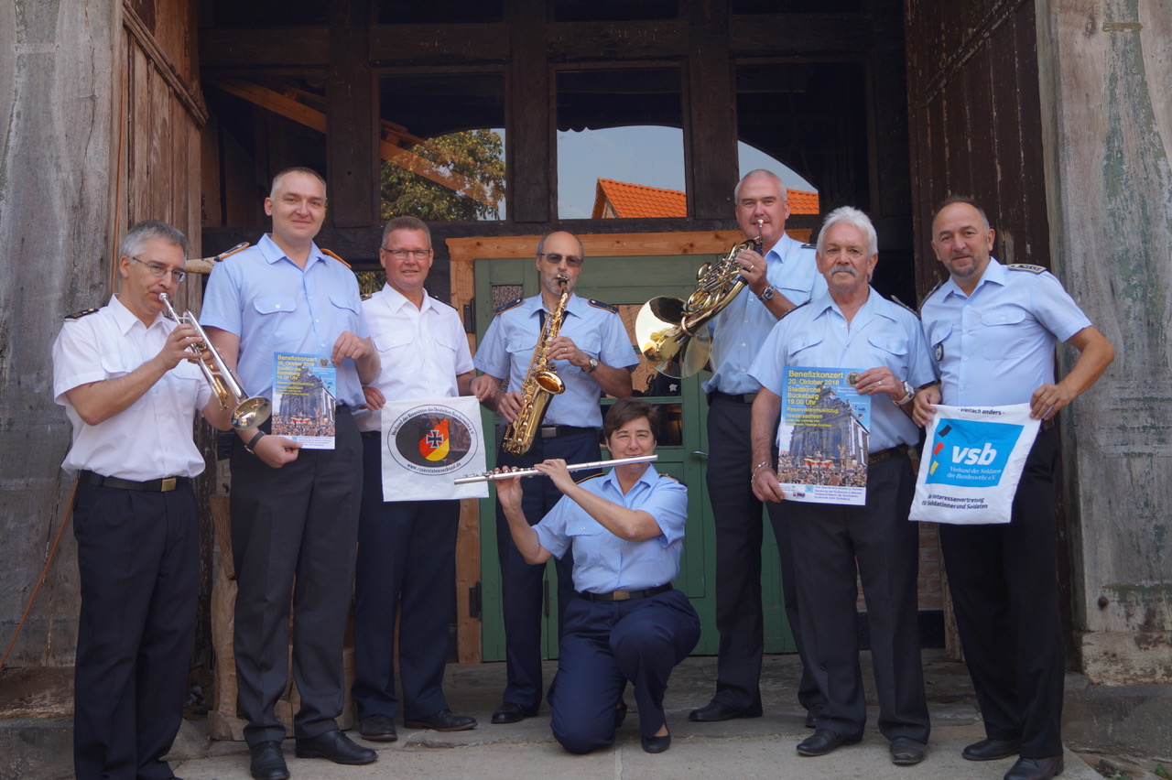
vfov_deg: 29.8
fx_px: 1464
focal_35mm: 45
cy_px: 390
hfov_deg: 43.6
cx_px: 586
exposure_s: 1/160
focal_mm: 30
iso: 125
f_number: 4.5
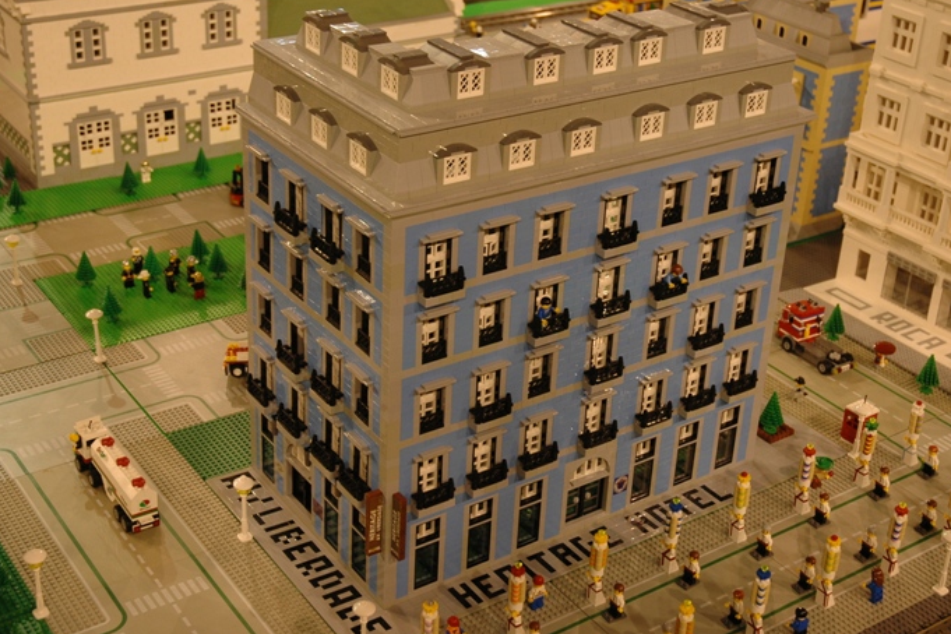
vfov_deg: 24.8
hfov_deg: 36.5
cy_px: 286
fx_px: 1442
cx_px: 497
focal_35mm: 55
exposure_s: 1/60
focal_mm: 31
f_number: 4
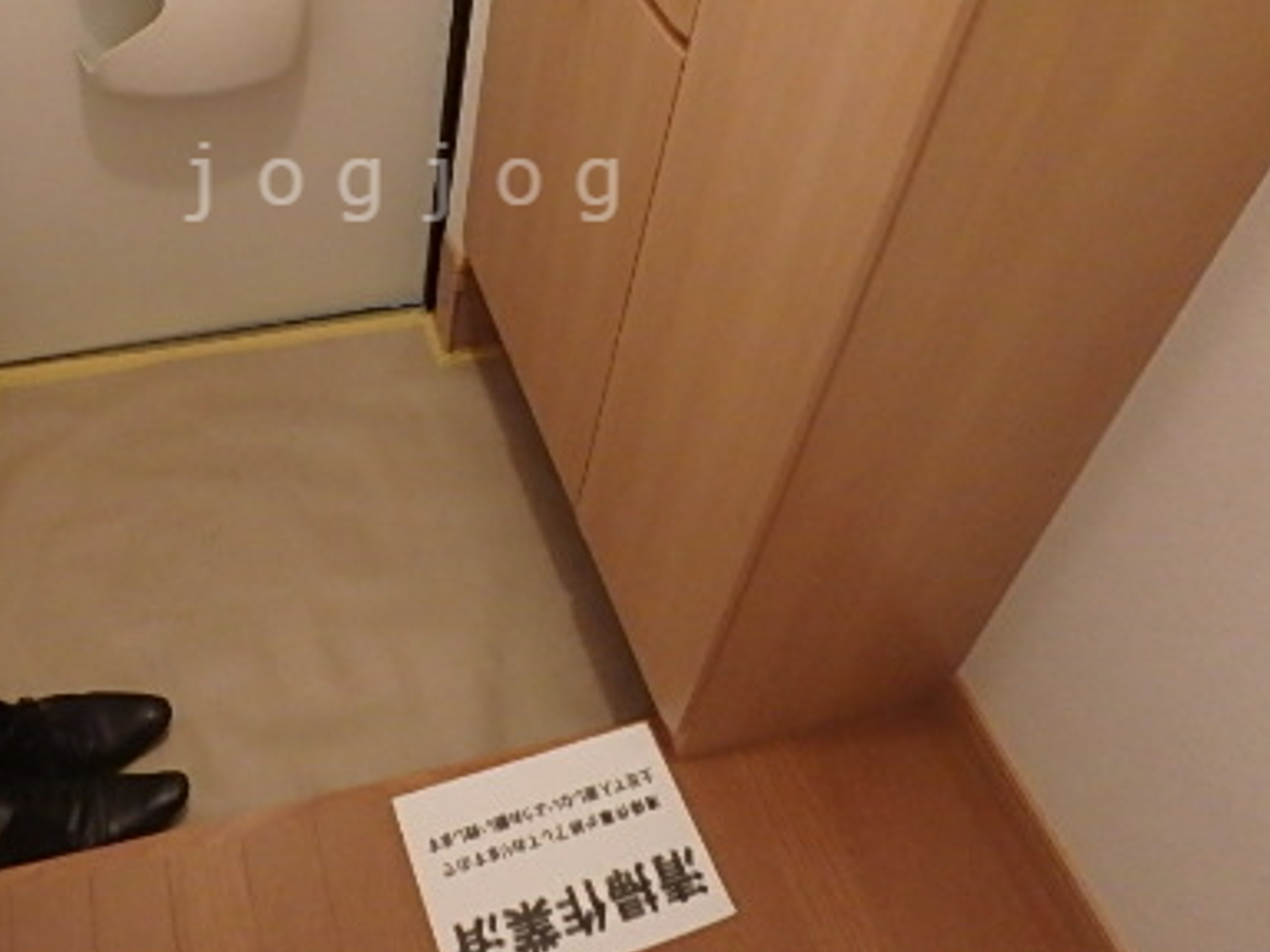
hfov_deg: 51.5
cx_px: 410
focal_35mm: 35
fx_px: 1284
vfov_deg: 39.0
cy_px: 182
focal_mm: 3.7
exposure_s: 1/25
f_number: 3.5
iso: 800
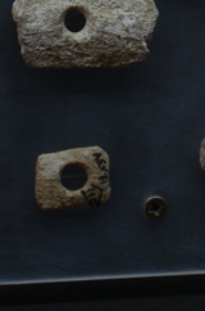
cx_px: 199
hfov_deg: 2.7
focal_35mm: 515
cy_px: -63
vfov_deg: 4.0
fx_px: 4427
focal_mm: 125
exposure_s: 1/80
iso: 1000
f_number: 6
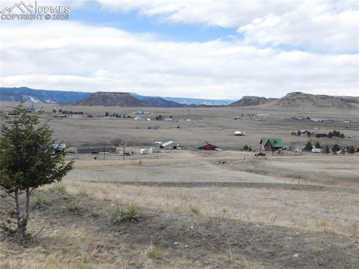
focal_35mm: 36
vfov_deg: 39.6
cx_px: 180
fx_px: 373
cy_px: 134
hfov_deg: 51.4
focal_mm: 6.3
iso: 800
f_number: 7
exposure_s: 1/1500
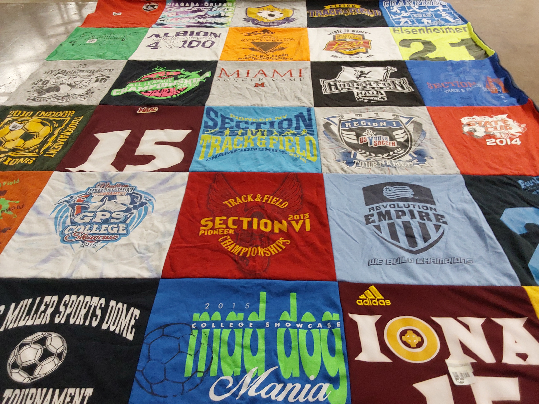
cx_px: 270
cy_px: 202
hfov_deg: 63.4
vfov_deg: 49.7
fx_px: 436
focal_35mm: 28
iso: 125
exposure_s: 1/60
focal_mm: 2.91
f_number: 1.9
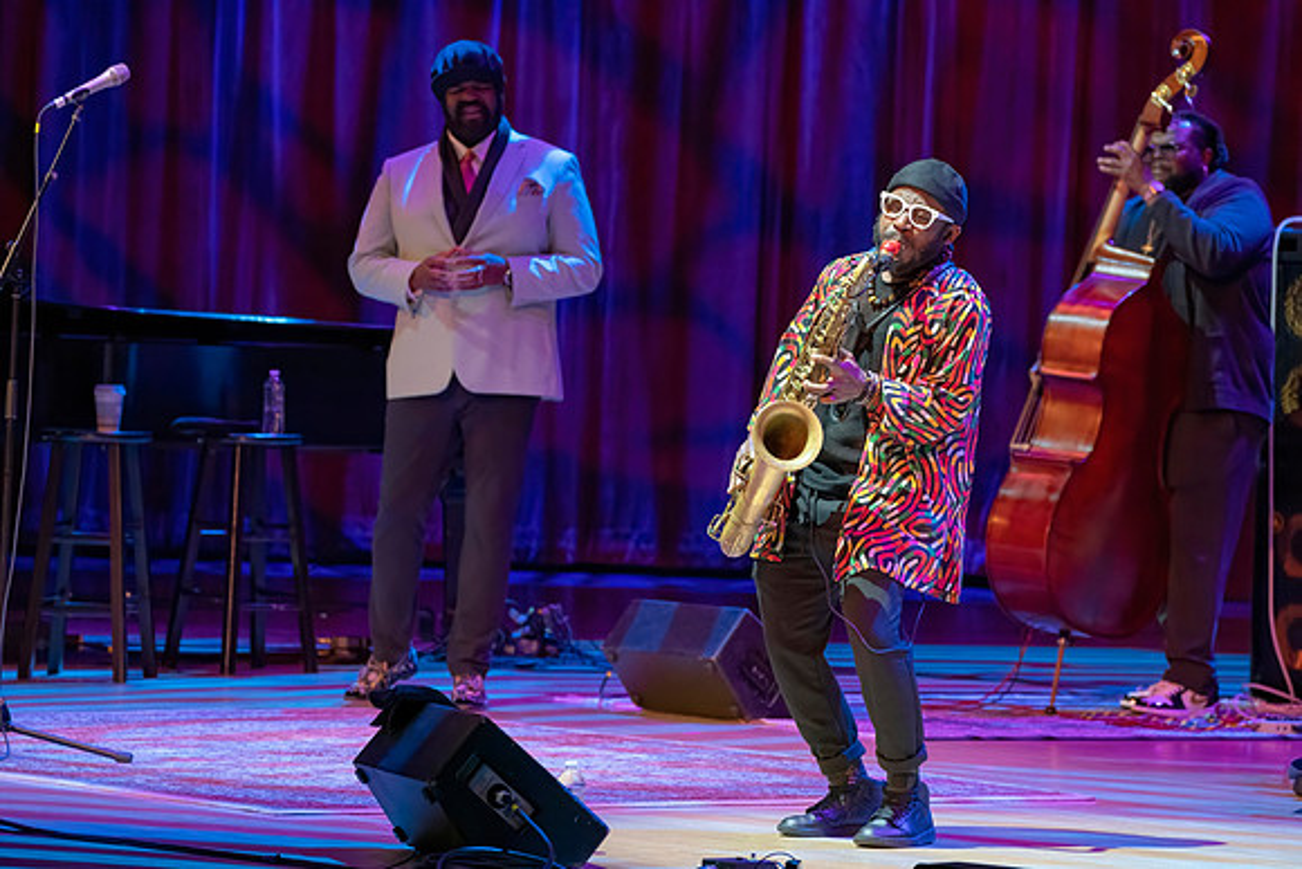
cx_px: 651
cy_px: 434
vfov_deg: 7.4
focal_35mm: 185
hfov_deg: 11.1
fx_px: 6692
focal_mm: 185
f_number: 5.6
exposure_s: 1/320
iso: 6400
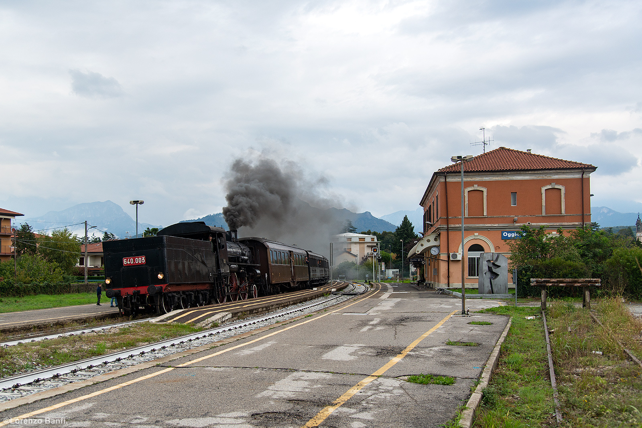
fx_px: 624
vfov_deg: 37.9
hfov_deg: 54.4
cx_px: 321
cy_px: 214
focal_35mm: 35
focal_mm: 35
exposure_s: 1/400
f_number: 4.5
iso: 400
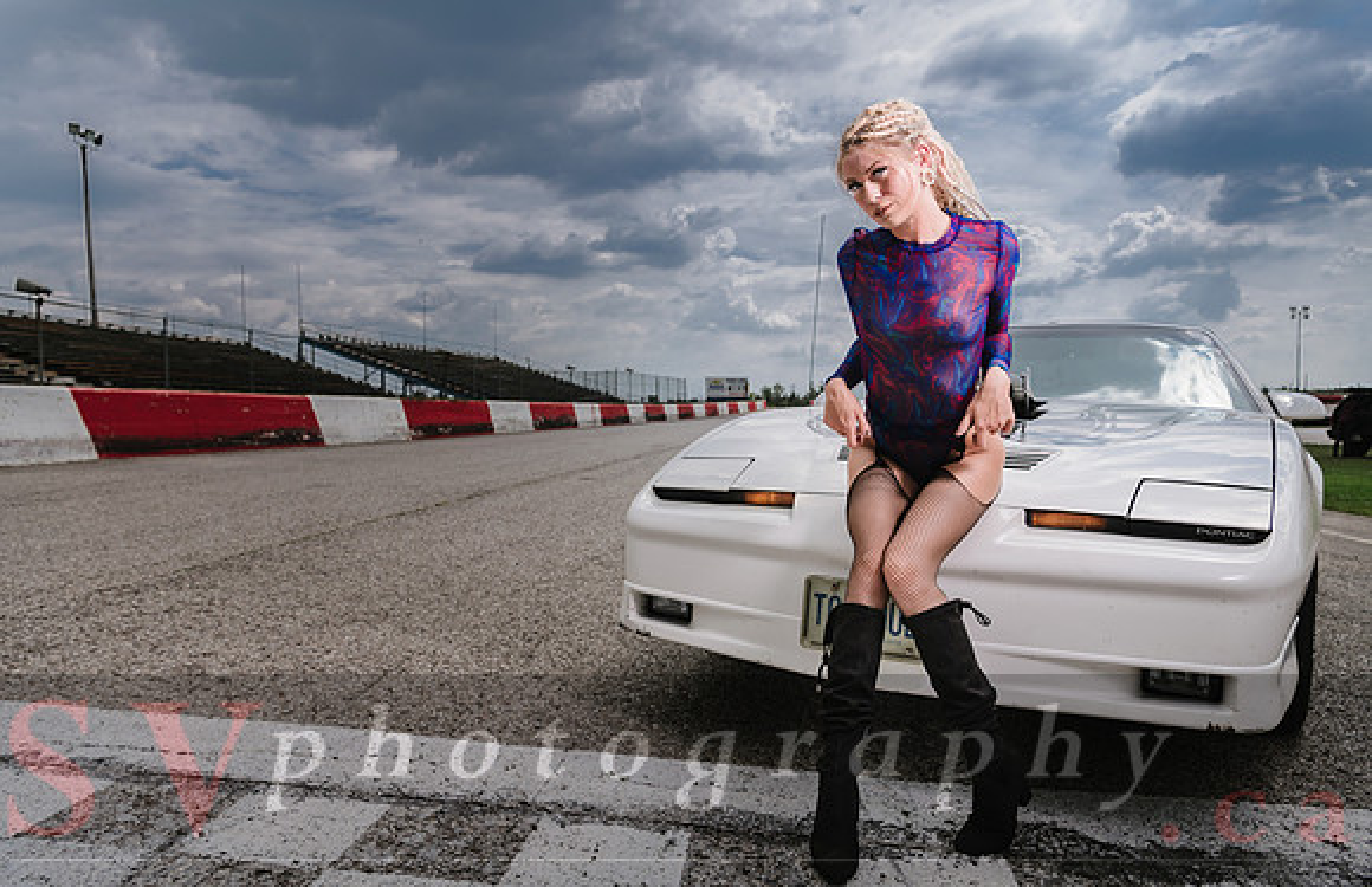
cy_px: 444
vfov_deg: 51.8
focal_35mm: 24
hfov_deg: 73.8
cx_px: 686
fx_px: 914
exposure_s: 1/250
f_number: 5
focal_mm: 24
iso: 40
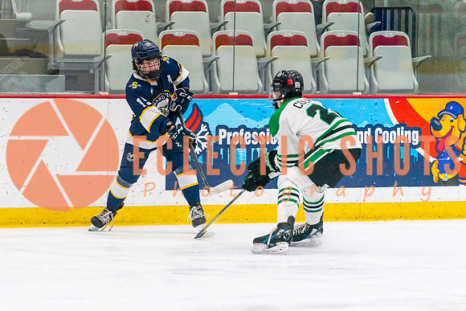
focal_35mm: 293
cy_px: 156
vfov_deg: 4.7
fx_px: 3788
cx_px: 125
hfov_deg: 7.0
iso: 4000
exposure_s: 1/1600
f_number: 2.8
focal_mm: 200
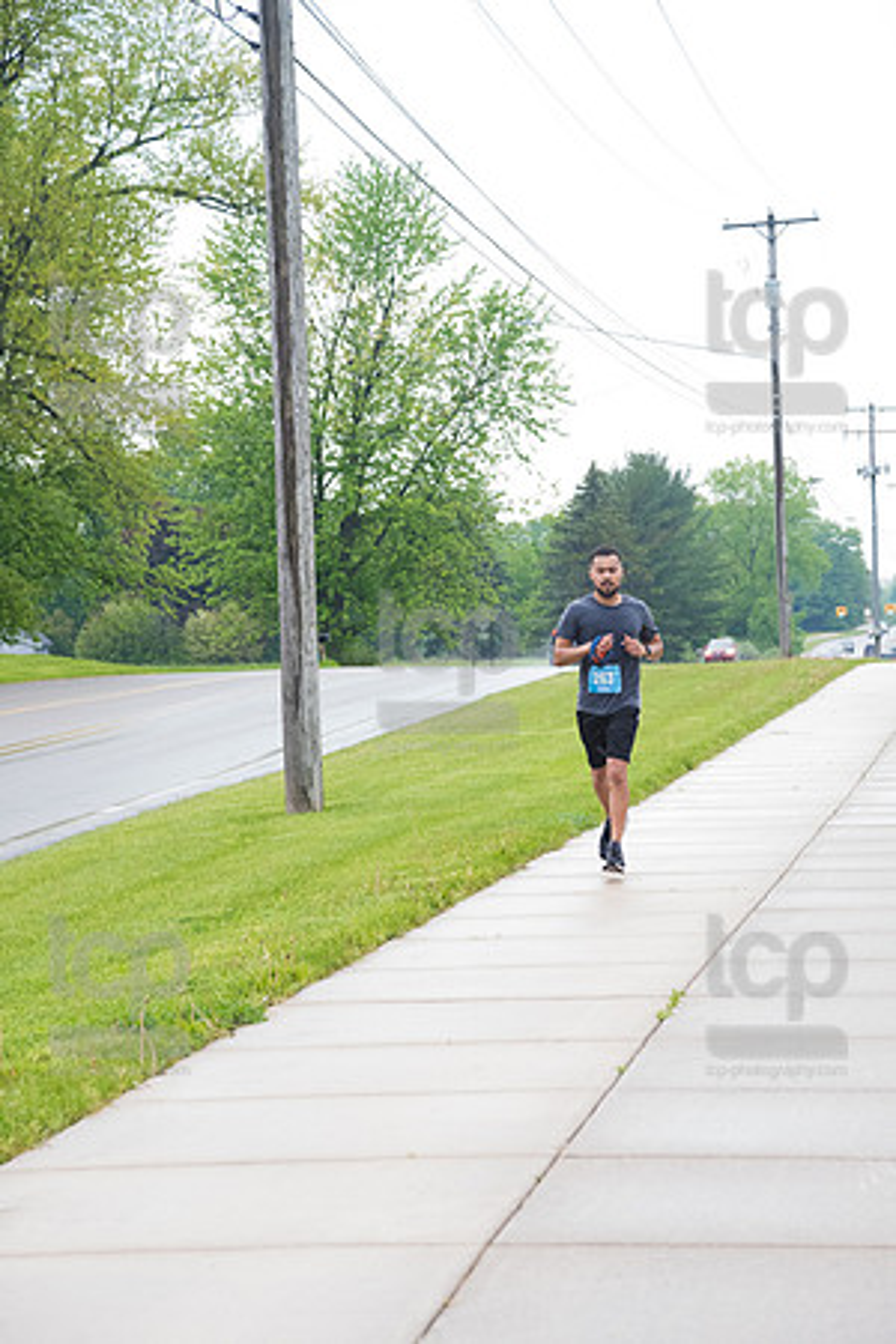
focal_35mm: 120
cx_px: 448
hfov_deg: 11.4
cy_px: 672
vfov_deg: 17.1
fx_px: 4480
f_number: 6.3
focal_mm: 120
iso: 4000
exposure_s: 1/500
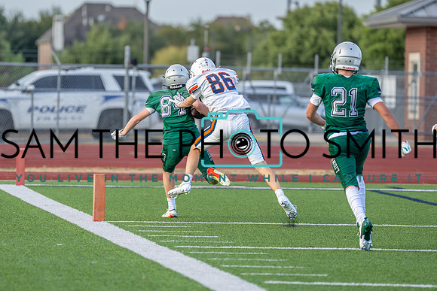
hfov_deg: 7.5
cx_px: 212
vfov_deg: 5.0
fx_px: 3341
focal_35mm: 275
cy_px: 112
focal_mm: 200
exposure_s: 1/1600
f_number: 2.8
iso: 500
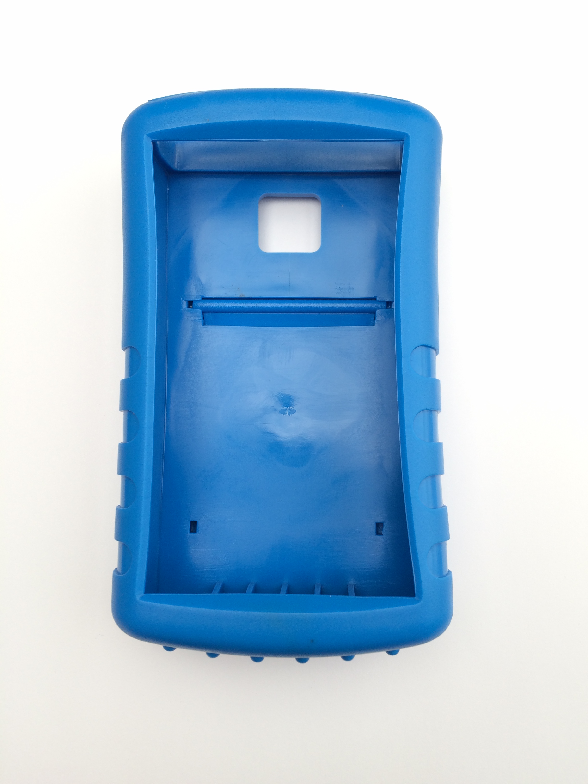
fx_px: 657
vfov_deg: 61.7
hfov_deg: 48.2
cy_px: 392
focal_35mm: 29
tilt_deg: -85.4
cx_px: 294
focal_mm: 4.15
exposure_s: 1/181
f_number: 2.2
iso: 32
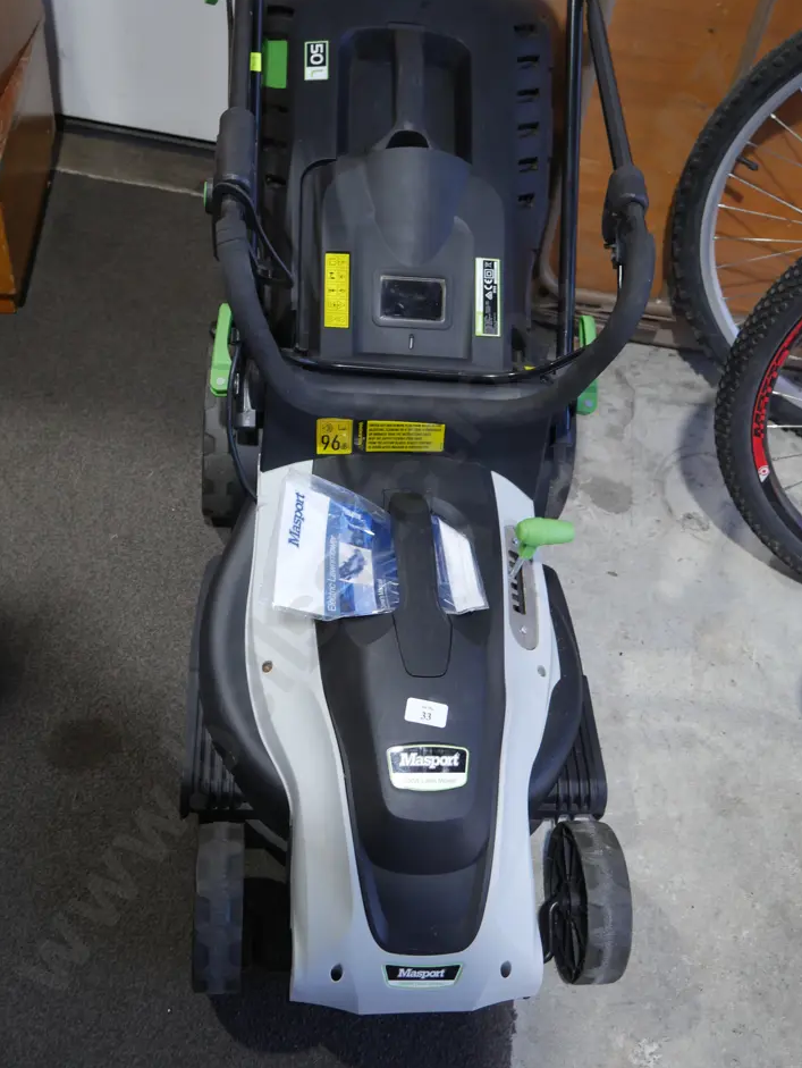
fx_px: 1142
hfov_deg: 38.7
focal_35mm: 37
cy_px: 524
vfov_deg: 50.1
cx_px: 382
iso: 250
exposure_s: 1/60
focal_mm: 17
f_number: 4
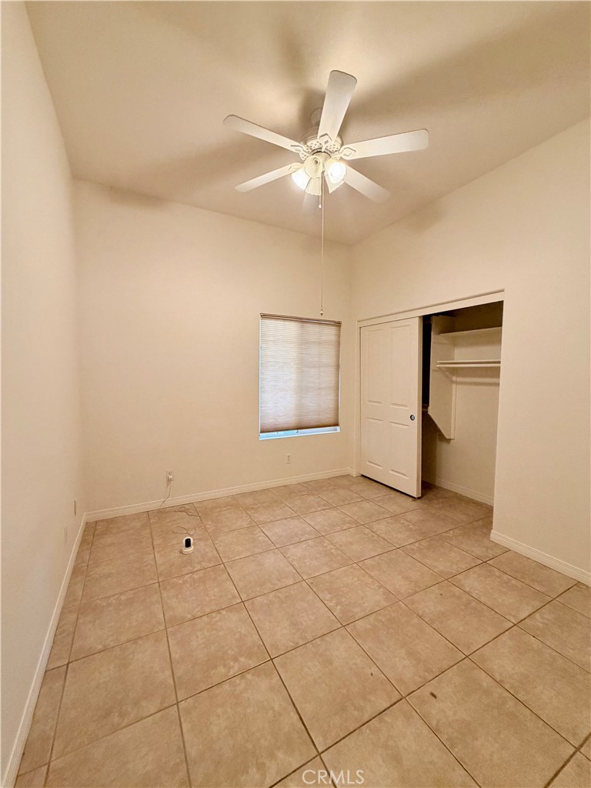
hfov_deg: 85.7
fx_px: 319
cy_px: 394
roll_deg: -0.6
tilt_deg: -4.1
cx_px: 296
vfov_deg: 102.1
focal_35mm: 14
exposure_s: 1/60
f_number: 2.2
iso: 250
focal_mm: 2.22
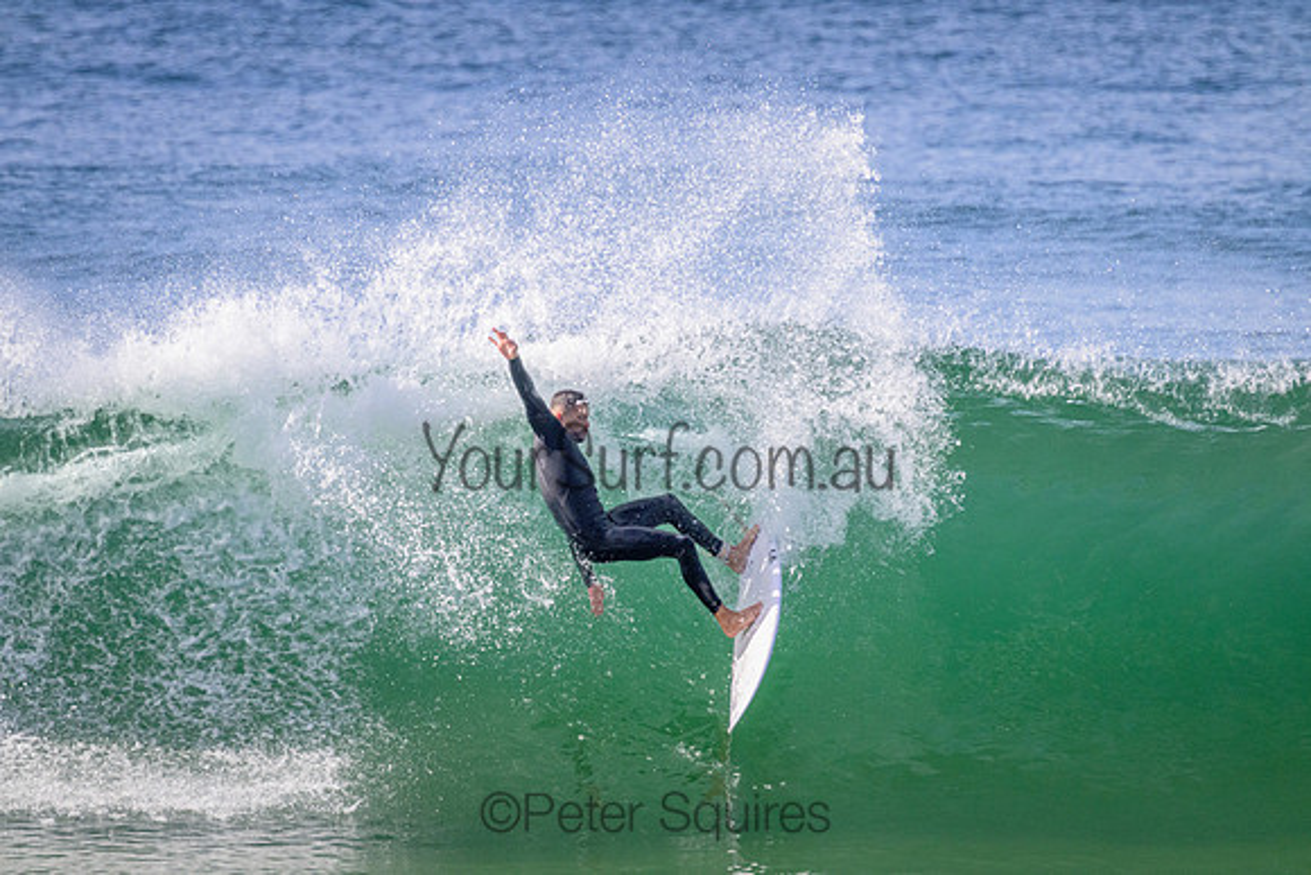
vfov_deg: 1.7
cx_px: 656
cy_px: 438
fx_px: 29139
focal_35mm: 800
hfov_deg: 2.6
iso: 2200
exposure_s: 1/2000
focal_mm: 800
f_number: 11
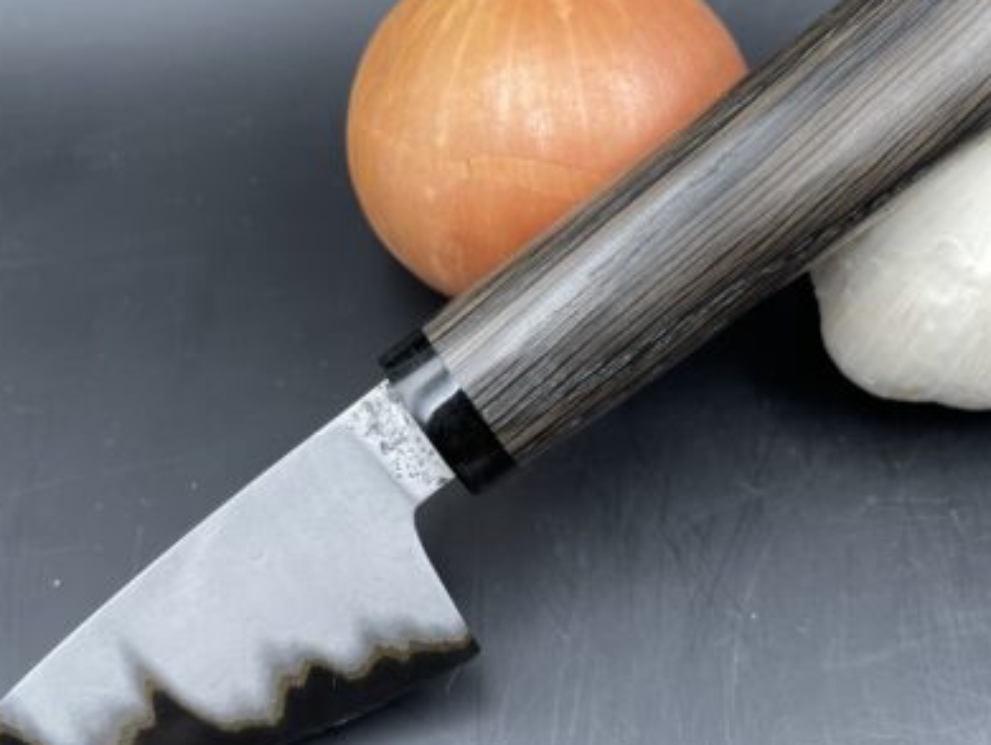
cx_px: 582
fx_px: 1146
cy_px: 336
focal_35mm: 40
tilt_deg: -55.5
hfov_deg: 46.6
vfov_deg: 36.0
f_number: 1.6
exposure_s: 1/121
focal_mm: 4.2
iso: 50
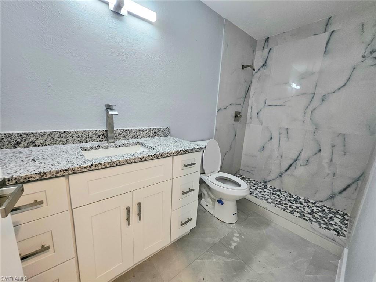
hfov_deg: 106.2
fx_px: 141
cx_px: 188
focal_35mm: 13
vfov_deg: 89.9
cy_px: 141
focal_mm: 1.74
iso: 160
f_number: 2.2
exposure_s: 1/60.2
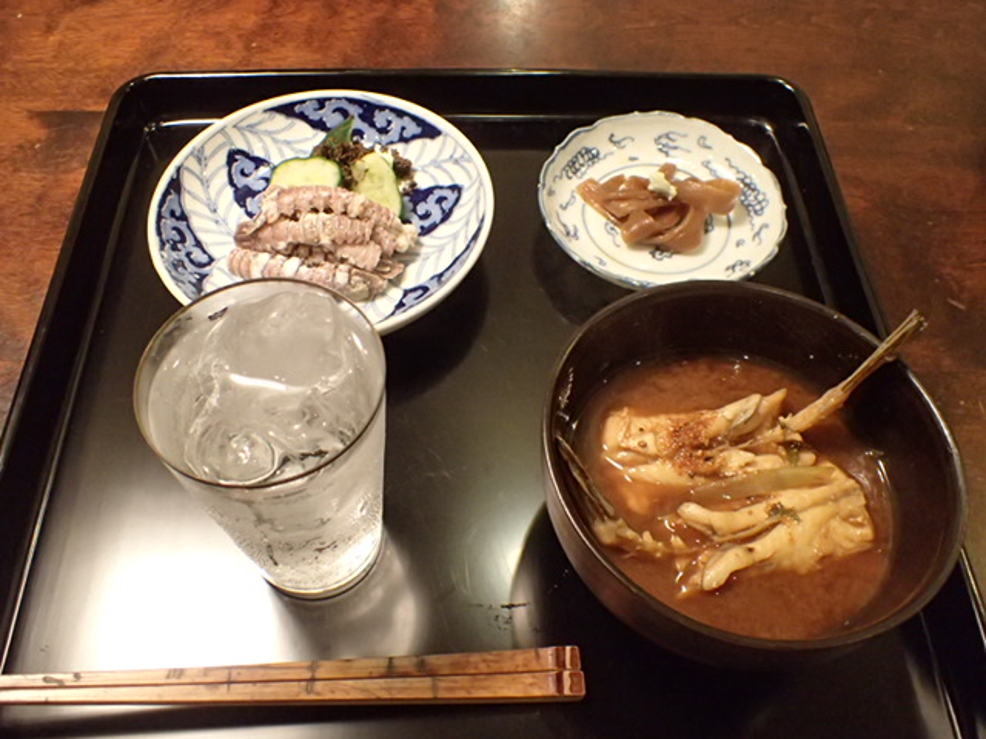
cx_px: 493
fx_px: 855
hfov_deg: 60.0
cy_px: 370
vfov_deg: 46.8
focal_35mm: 30
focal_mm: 5.5
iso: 800
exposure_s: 1/40
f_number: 2.3
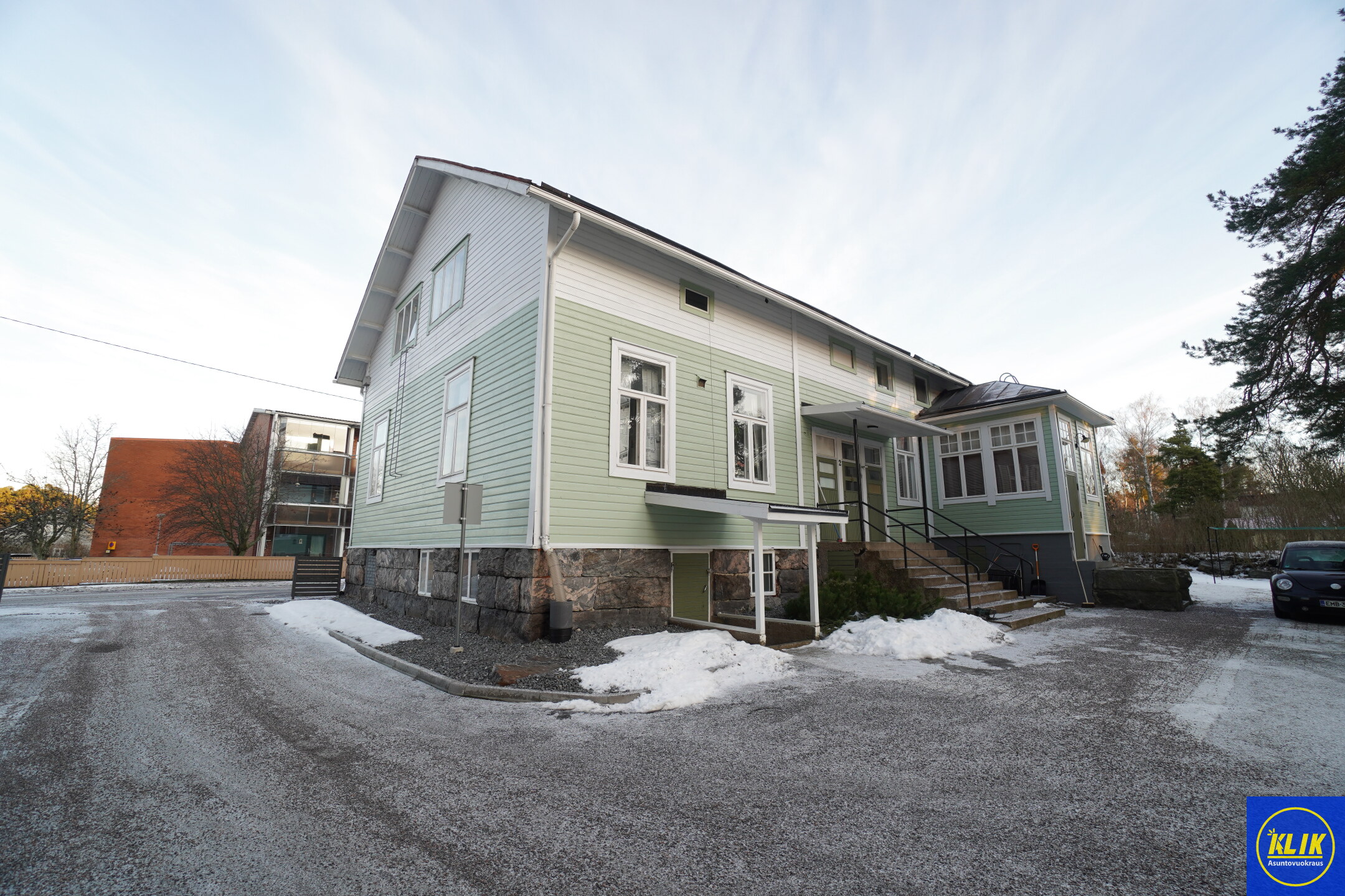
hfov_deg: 100.4
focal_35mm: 15
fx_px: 560
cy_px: 448
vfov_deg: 77.3
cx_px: 672
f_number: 5
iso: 100
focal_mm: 10
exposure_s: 1/50
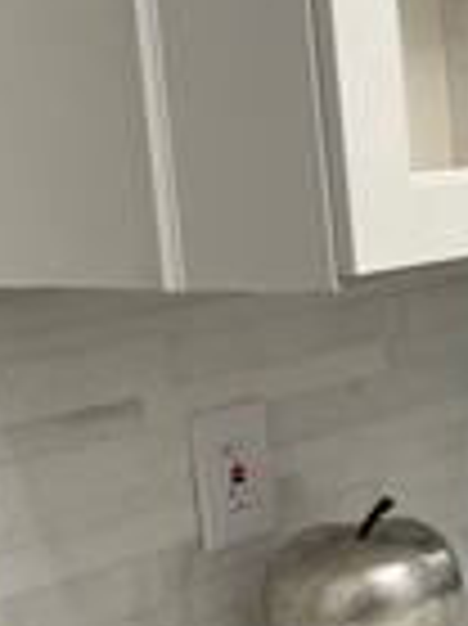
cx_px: 752
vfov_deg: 21.8
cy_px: 261
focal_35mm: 90
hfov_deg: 14.9
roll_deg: +4.6
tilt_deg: -4.7
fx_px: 1625
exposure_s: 1/120
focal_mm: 5.1
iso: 100
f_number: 1.6
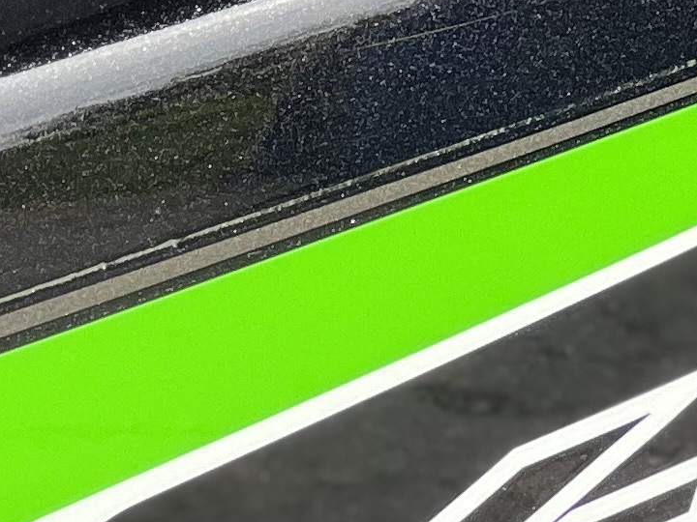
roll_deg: -6.3
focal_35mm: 431
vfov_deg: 3.4
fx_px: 8678
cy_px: 554
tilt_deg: -19.1
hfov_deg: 4.6
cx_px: 340
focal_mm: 9
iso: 25
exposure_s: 1/121
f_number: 2.8
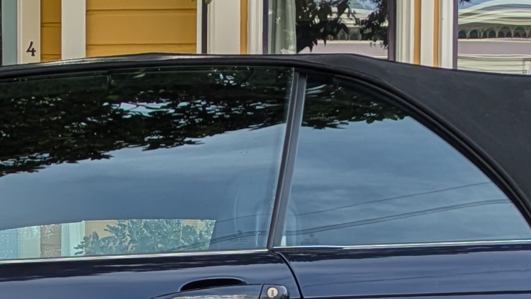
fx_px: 1901
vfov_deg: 8.6
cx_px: 26
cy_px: 555
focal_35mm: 135
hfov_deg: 15.7
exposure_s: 1/1147
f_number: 1.89
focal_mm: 5.43
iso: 43
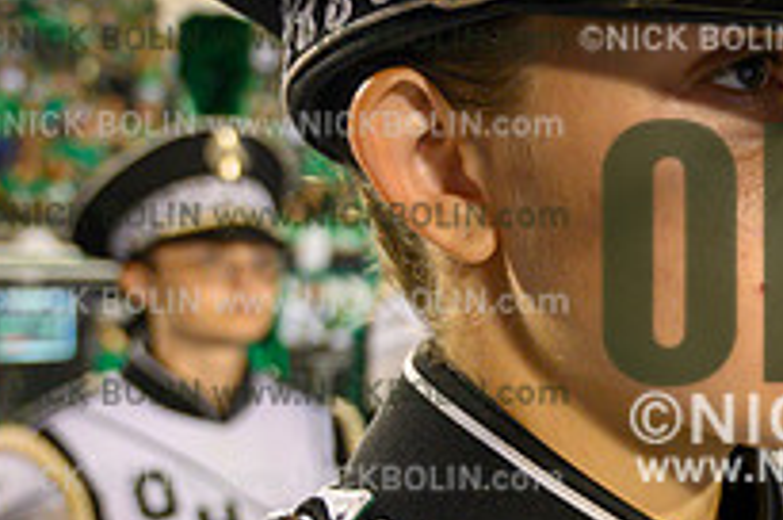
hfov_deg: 27.1
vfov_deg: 19.9
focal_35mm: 68
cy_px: 302
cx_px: 871
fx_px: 1477
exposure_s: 1/200
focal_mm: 24
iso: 2000
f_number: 4
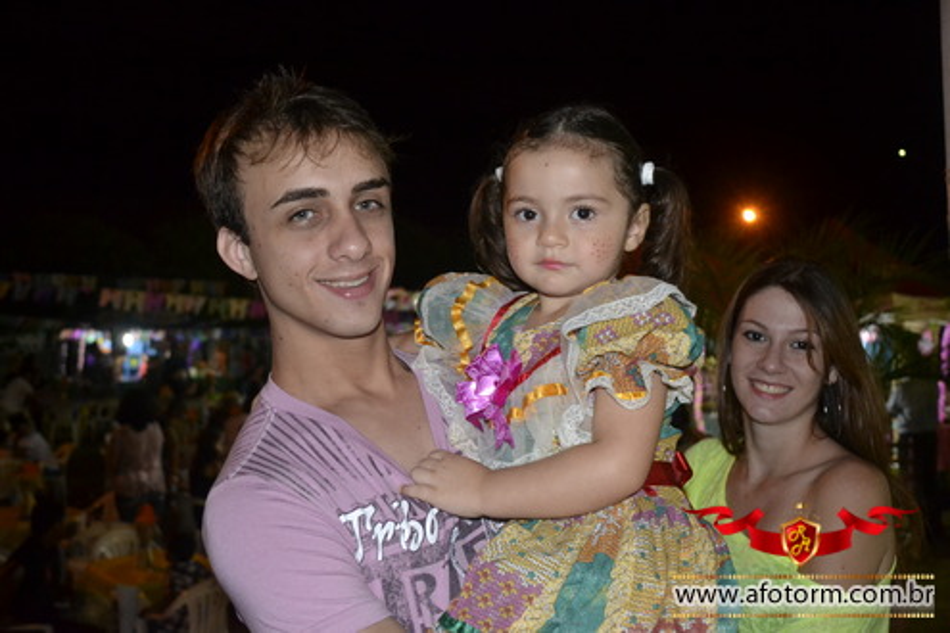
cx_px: 475
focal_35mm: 39
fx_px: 1029
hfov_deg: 49.6
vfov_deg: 34.2
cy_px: 316
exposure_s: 1/60
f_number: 3.8
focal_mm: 26
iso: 2200
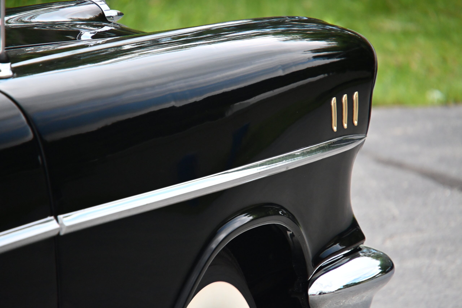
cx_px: 231
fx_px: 4812
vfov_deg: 3.7
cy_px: 154
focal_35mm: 375
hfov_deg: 5.5
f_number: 6.3
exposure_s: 1/250
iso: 3200
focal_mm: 250
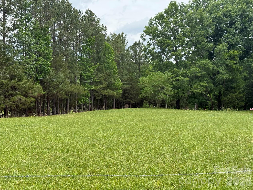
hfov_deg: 39.7
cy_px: 95
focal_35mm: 48
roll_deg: -0.1
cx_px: 126
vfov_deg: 30.3
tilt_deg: -2.2
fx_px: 351
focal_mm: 6.76
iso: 100
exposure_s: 1/2577
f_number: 1.78
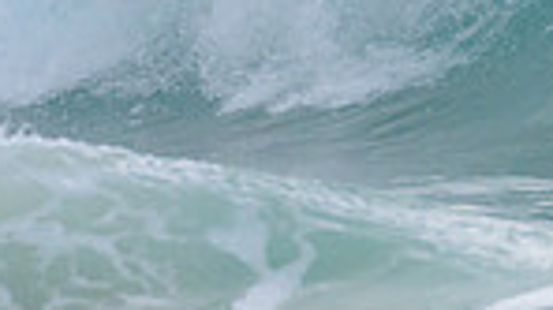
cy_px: -128
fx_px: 36837
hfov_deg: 0.9
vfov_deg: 0.5
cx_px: 161
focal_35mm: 2514
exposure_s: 1/1600
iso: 640
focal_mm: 500
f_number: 5.6
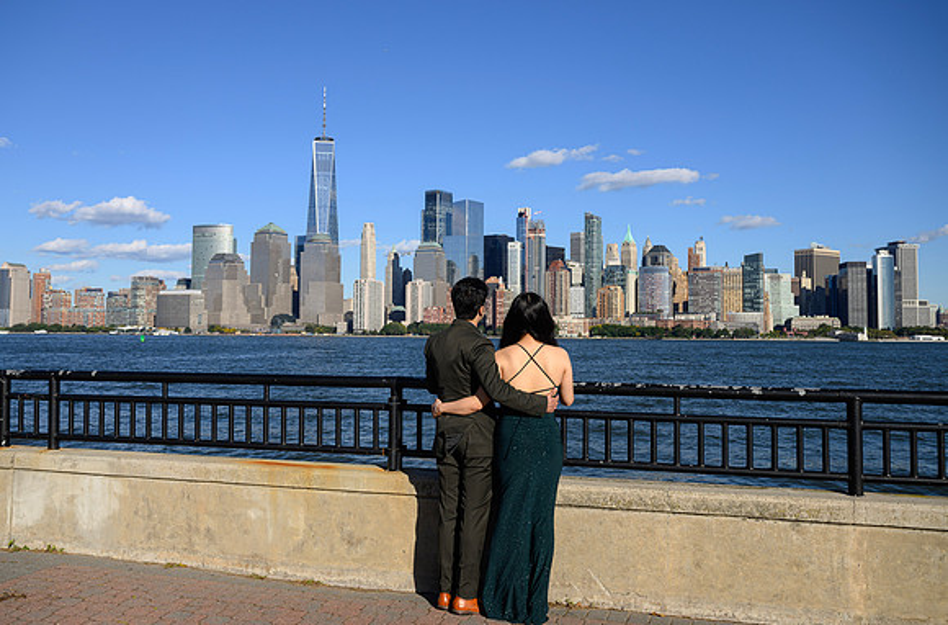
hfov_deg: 57.4
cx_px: 442
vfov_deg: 39.7
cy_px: 295
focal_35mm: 33
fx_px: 865
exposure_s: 1/800
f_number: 5.6
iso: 100
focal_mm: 30.5
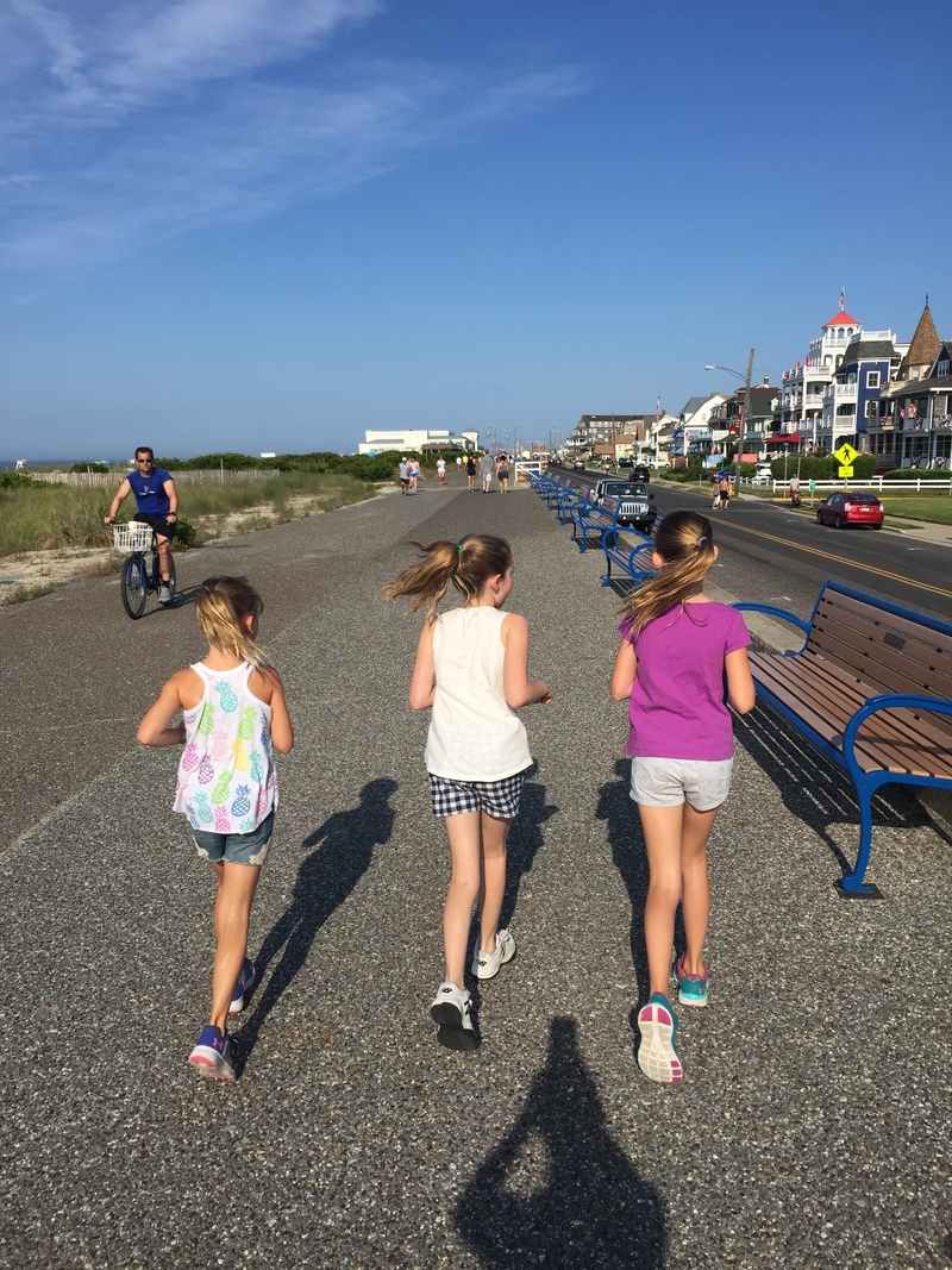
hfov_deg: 48.2
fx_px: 1064
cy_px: 635
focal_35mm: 29
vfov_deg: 61.7
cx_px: 476
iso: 32
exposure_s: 1/2639
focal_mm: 4.15
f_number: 2.2
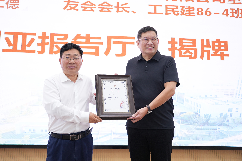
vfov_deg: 41.1
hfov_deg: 58.7
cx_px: 121
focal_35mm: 32
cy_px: 80
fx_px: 215
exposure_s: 1/200
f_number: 2.8
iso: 640
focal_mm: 32
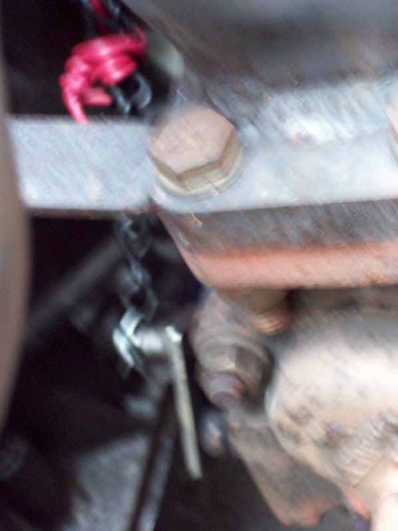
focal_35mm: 87
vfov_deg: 22.5
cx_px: 199
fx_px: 1334
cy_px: 266
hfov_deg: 17.0
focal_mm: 14.3
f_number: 4.3
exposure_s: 1/8
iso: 160
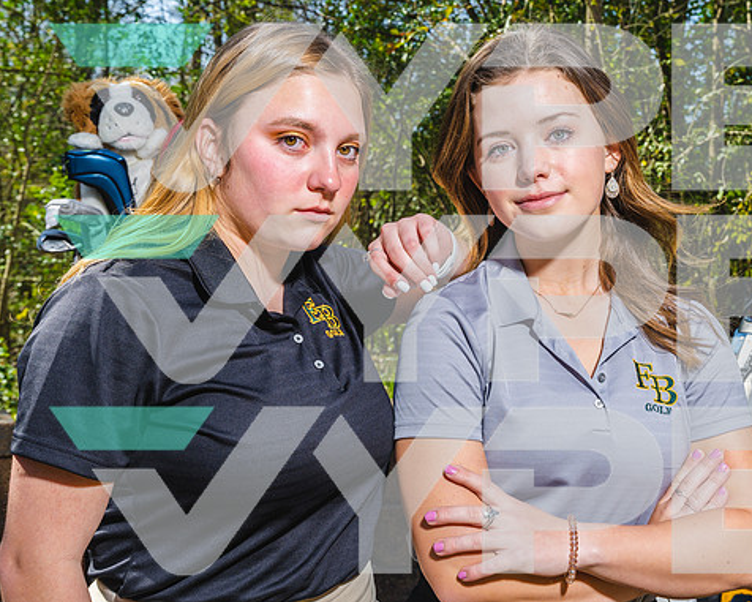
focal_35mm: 54
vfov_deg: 28.1
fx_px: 1202
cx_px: 442
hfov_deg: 34.6
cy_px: 308
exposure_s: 1/125
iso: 100
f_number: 10
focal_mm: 43
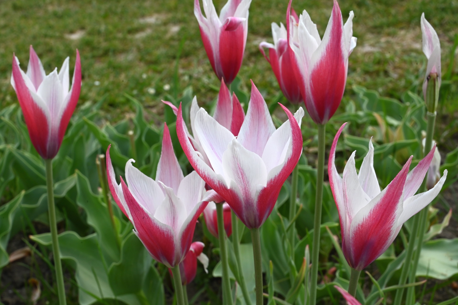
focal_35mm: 46
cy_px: 152
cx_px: 229
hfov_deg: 42.8
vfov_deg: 29.2
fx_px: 585
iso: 450
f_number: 22
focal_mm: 46
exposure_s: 1/60
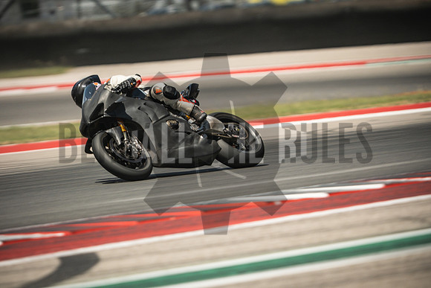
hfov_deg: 4.9
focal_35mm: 420
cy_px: 144
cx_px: 216
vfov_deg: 3.3
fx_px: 5029
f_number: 2.8
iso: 640
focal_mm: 280
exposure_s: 1/320
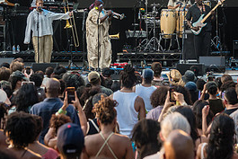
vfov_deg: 7.9
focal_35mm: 173
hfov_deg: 11.9
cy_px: 14
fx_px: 1144
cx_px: 107
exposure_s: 1/640
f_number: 4.5
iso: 1000
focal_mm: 78
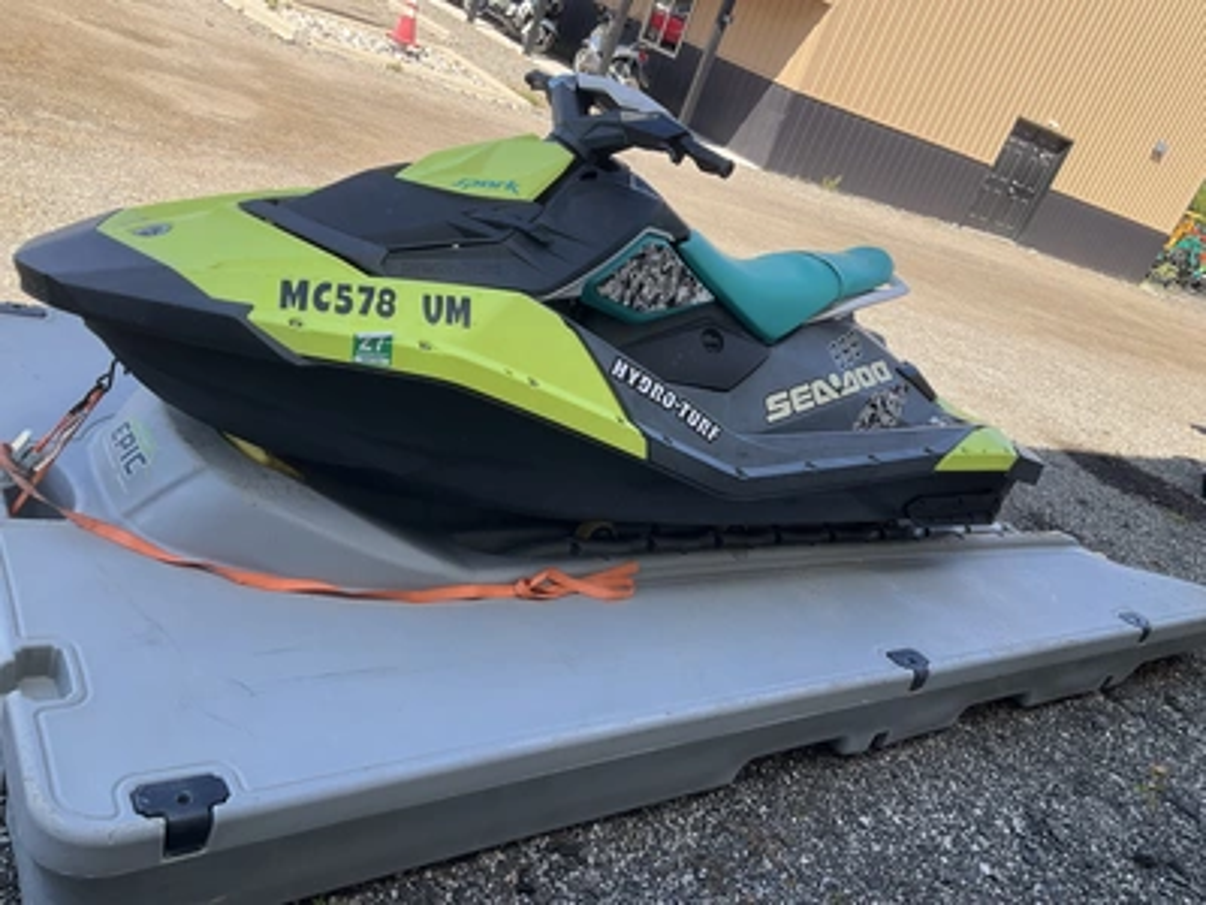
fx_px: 1010
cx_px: 603
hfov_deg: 61.7
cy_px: 452
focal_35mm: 29
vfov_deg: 48.2
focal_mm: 3
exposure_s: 1/580
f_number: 1.8
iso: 25
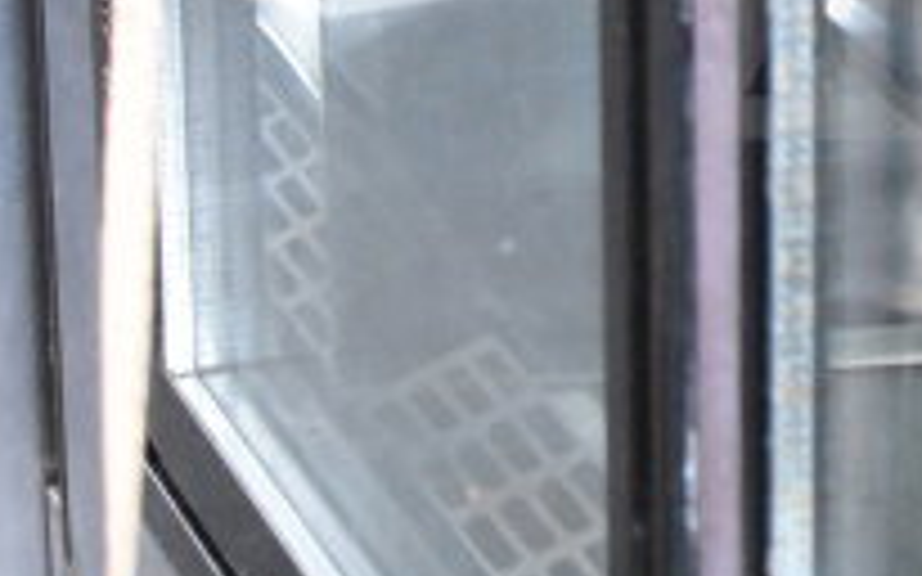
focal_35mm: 198
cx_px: 1214
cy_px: -218
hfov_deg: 10.3
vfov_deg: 6.5
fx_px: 4981
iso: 6400
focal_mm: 29
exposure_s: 1/80
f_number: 4.5
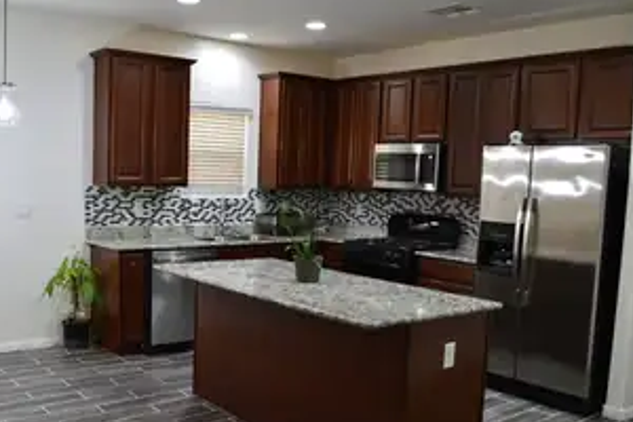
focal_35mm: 36
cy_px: 253
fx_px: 633
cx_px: 253
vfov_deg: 36.7
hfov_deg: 52.8
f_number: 6.3
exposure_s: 1/15
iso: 500
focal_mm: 18
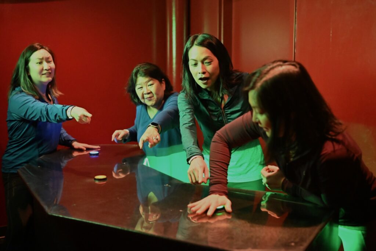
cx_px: 188
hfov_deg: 48.5
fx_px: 418
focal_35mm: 40
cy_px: 126
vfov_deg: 33.4
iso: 16000
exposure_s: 1/15
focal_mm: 40
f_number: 2.8
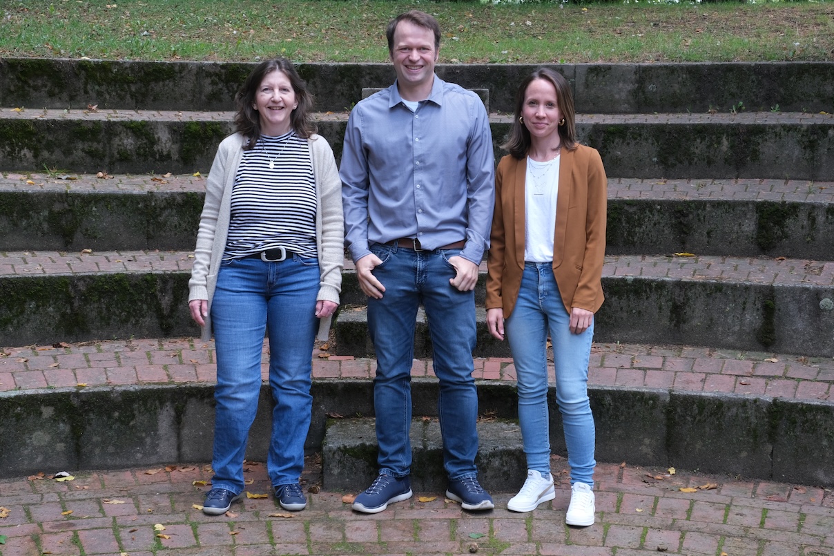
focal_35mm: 53
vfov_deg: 25.5
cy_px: 272
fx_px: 1228
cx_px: 409
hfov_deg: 37.5
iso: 800
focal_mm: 33.2
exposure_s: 1/90
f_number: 8
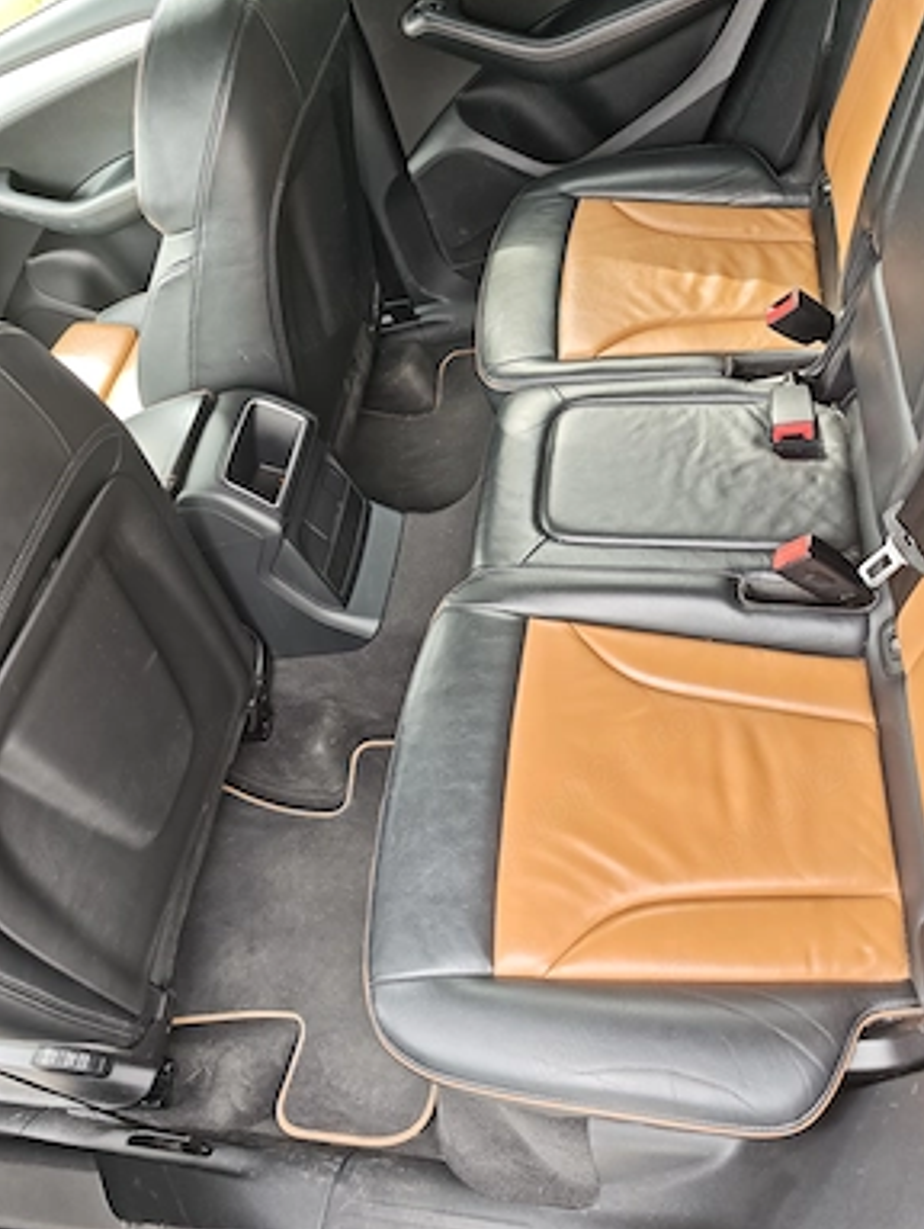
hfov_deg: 56.9
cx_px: 478
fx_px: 853
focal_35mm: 24
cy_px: 594
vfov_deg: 71.5
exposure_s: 1/108
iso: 50
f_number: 1.62
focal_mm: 6.55
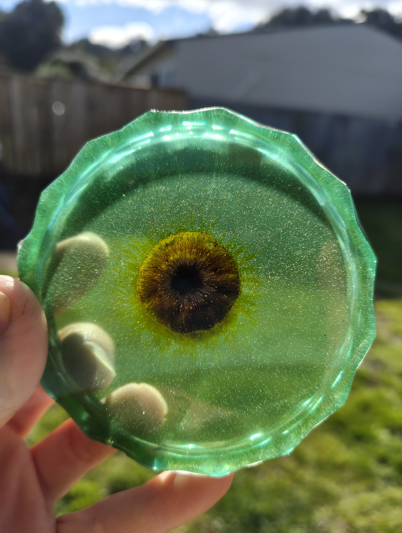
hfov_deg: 56.9
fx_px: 371
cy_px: 266
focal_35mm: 24
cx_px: 201
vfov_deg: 71.5
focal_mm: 5.56
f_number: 1.88
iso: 50
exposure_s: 1/727
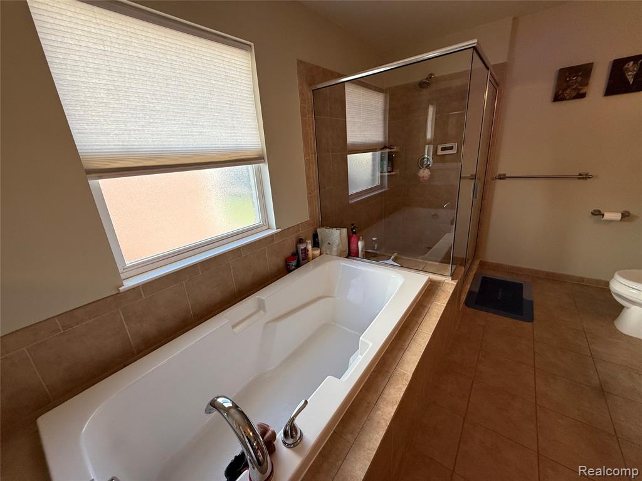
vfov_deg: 85.7
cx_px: 321
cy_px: 240
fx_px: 260
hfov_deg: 102.1
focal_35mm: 14
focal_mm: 2.22
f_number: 2.2
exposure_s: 1/120
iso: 160
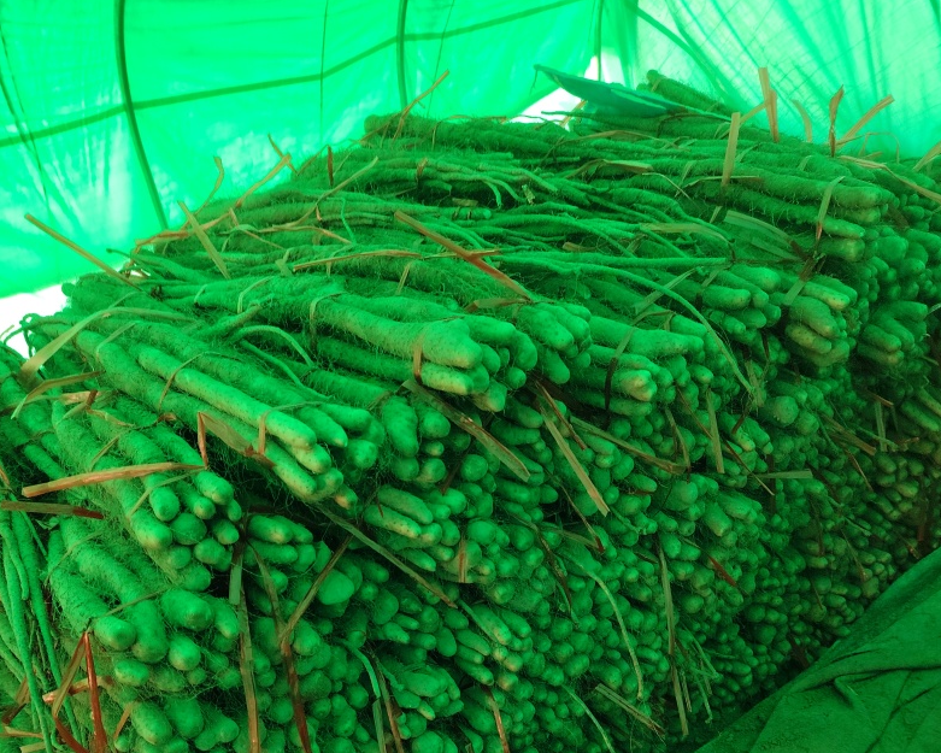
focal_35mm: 32
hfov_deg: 55.7
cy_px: 626
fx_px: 891
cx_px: 480
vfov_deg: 43.2
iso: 519
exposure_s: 1/100
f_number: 1.75
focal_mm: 5.25
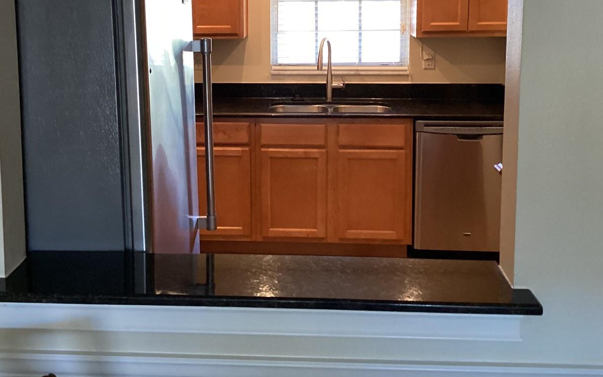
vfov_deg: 29.4
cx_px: 261
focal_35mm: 43
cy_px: 92
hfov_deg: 46.1
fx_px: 707
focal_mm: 3.3
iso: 320
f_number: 2.4
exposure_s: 1/60
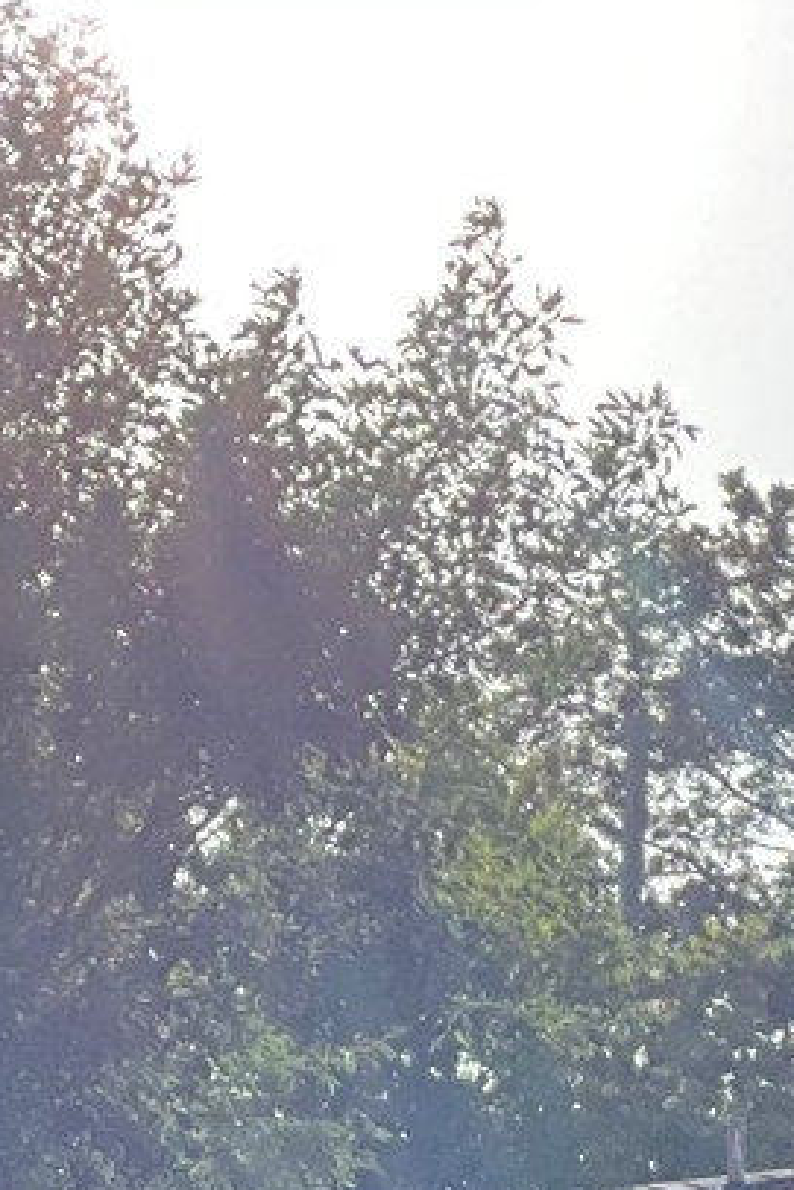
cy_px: 1697
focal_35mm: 152
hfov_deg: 7.4
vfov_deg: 12.9
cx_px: 2780
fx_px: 5024
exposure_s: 1/1144
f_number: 1.8
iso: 25
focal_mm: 3
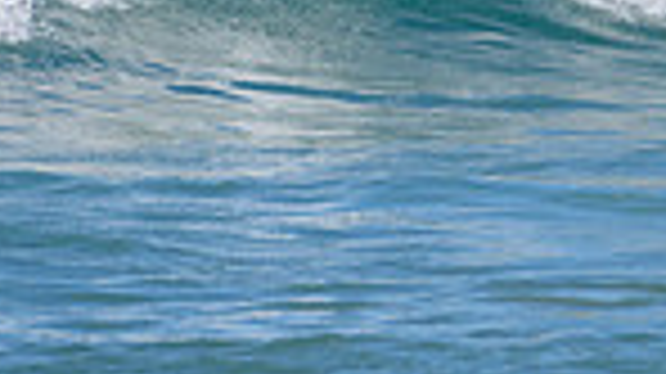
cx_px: 873
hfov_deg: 1.1
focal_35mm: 2050
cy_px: -228
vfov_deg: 0.6
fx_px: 36176
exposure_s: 1/2000
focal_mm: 500
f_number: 5.6
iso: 360
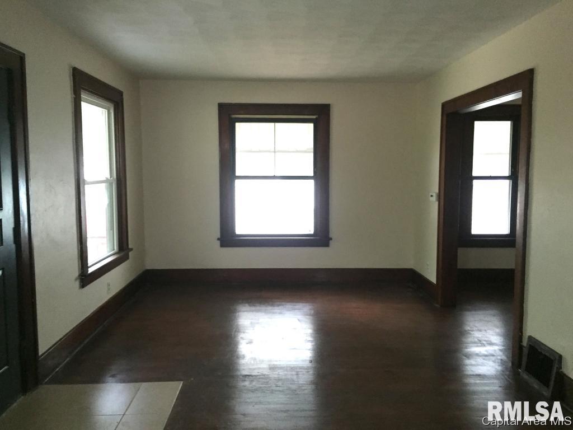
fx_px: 480
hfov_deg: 61.7
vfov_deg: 48.2
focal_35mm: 29
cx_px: 286
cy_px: 215
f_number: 2.2
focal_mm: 4.15
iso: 250
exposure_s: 1/24
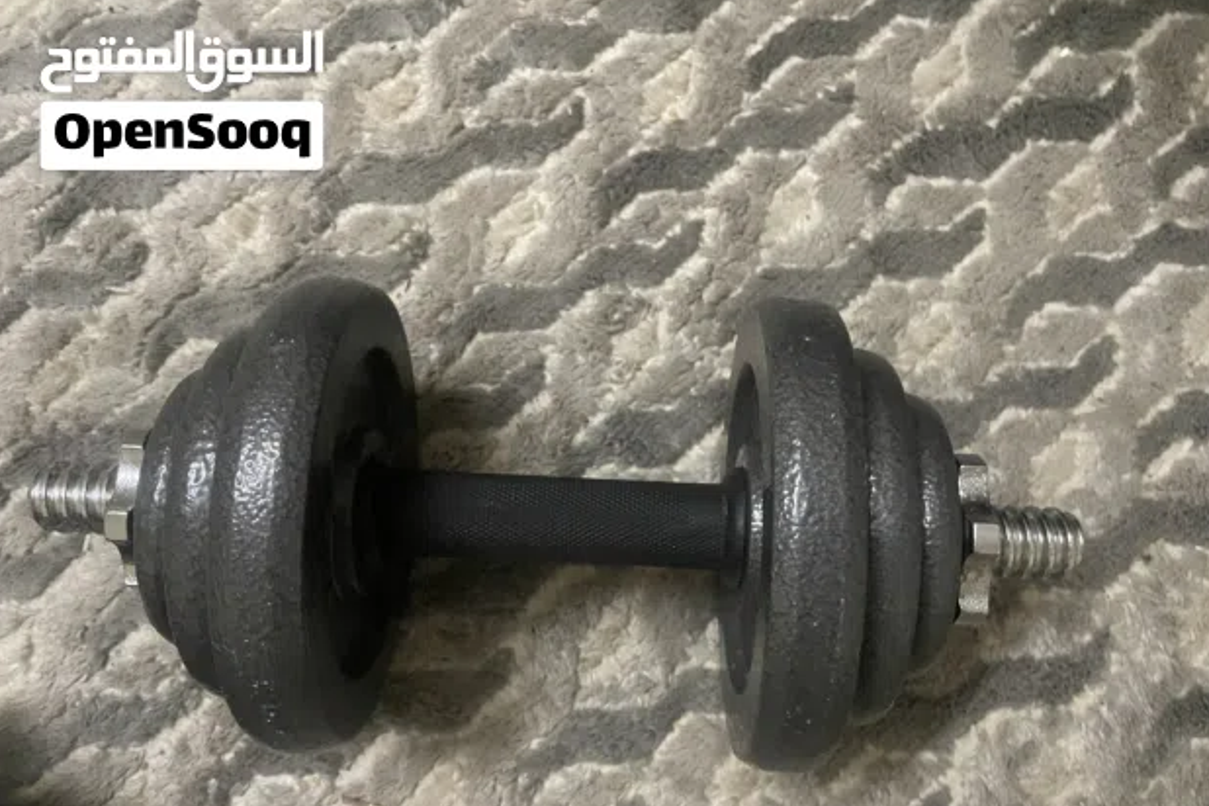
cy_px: 452
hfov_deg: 65.5
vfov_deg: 46.3
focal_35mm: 28
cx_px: 618
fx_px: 940
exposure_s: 1/30
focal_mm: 4.2
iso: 800
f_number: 1.6
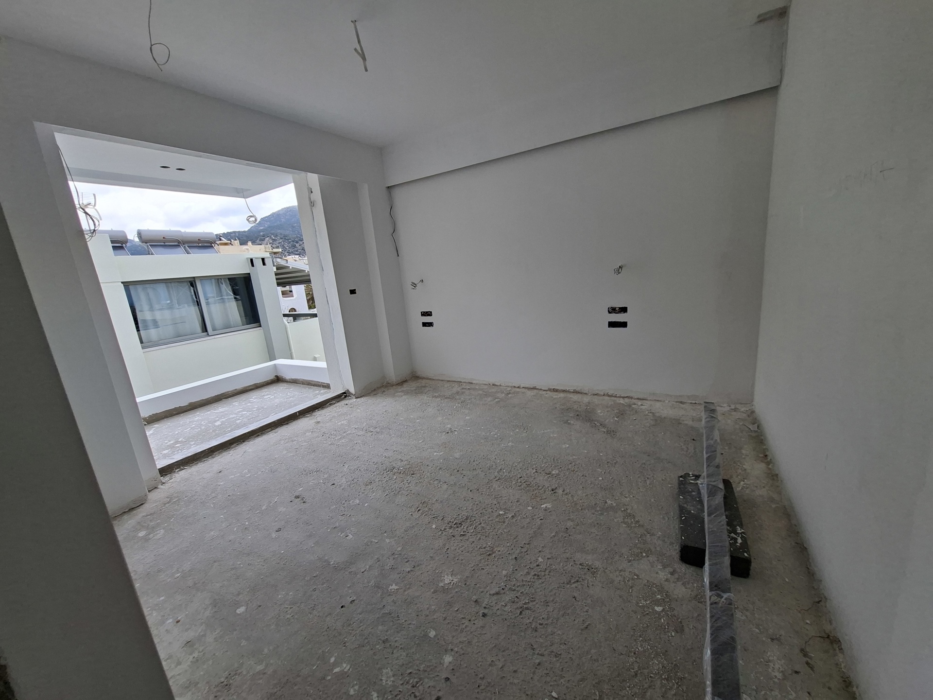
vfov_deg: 89.9
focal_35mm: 13
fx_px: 350
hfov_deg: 106.2
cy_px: 350
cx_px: 466
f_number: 2.2
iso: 40
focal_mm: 1.74
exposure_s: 1/258
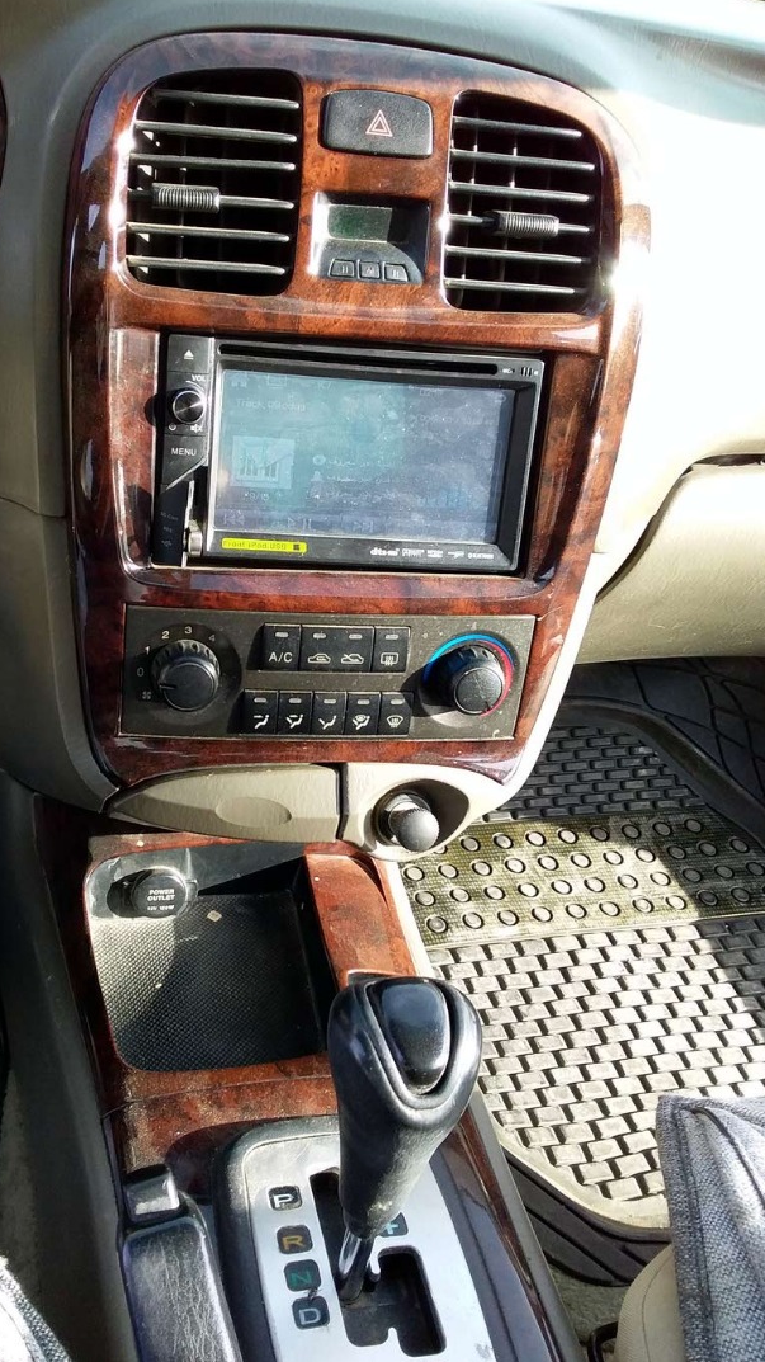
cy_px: 682
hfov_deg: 34.4
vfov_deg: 58.0
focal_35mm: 34
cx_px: 264
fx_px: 1227
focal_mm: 3.3
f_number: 2.2
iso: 40
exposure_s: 1/100
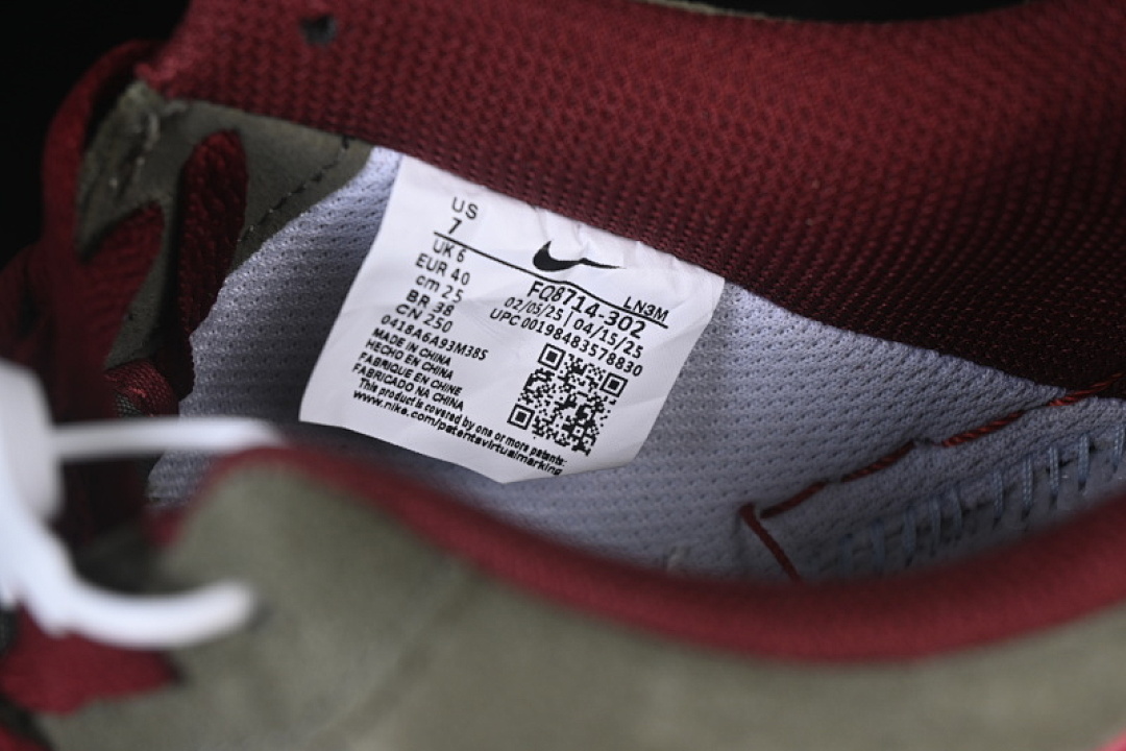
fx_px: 2346
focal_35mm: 75
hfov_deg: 27.0
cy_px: 376
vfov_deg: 18.2
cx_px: 563
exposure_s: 1/60
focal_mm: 50
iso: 160
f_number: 6.3
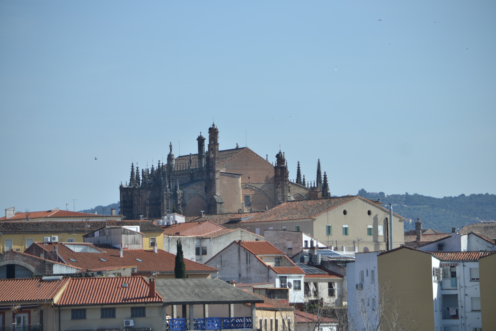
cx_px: 248
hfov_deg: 10.2
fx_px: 2790
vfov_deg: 6.8
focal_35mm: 202
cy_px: 166
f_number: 5
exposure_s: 1/800
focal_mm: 135
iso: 100
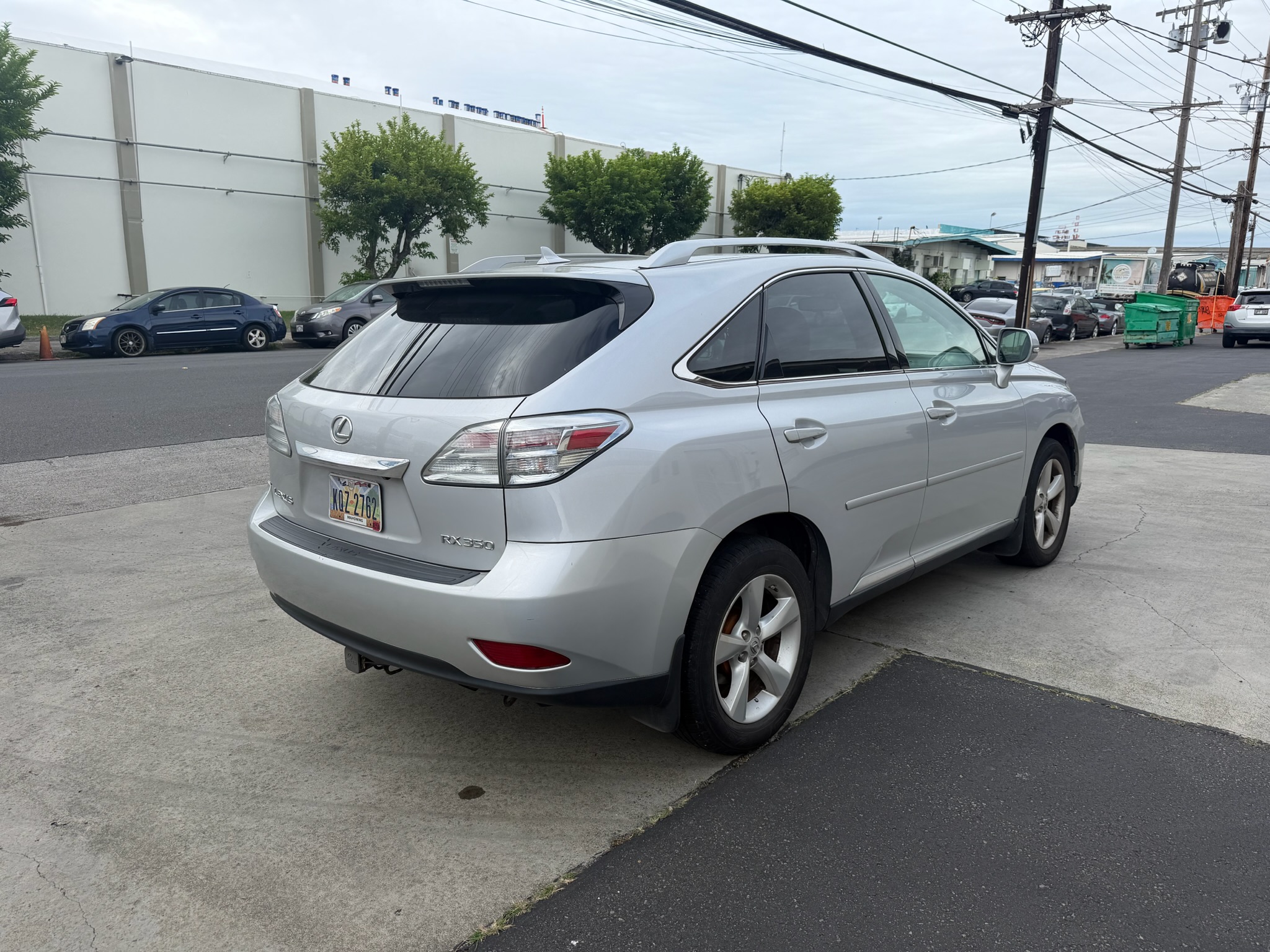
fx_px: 881
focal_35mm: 24
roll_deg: +0.8
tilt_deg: -10.3
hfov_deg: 71.6
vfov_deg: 56.8
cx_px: 635
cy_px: 476
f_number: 1.78
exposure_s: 1/1949
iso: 80
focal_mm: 6.76
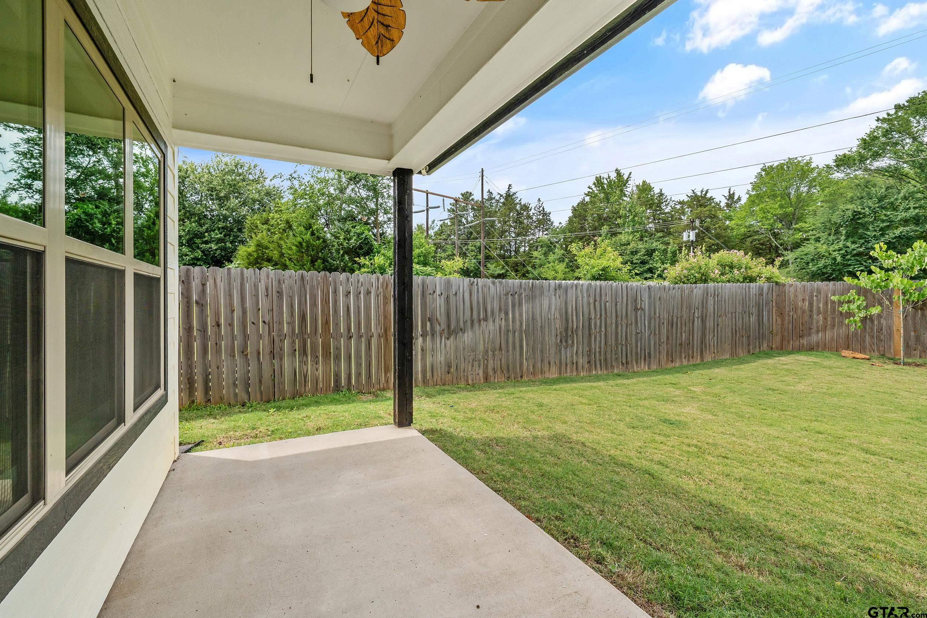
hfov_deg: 96.7
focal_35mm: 16
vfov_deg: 73.8
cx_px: 464
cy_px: 309
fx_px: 412
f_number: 8
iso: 800
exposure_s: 1/1000
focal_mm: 16
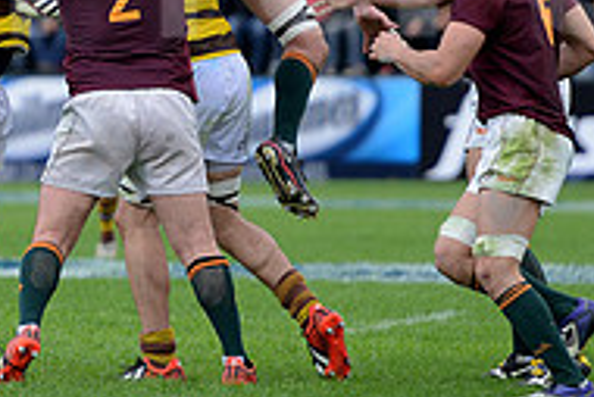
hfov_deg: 3.4
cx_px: 263
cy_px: -70
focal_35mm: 610
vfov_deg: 2.3
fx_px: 10072
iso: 500
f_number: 2.8
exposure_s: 1/500
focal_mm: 200
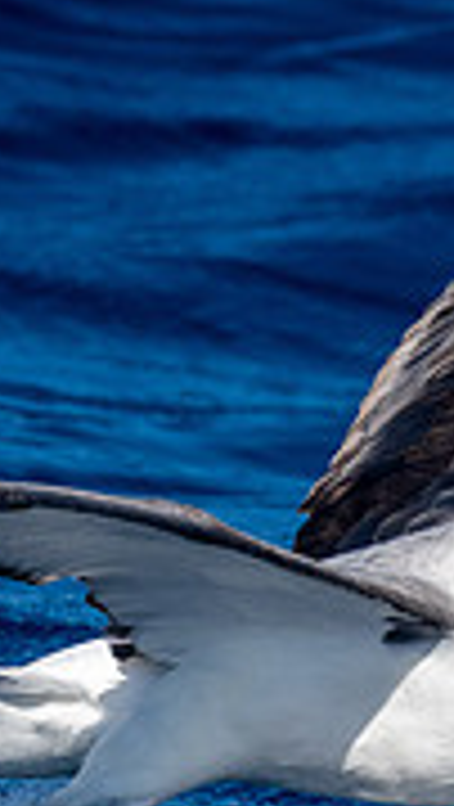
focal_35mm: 2312
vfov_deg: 0.9
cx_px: -66
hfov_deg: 0.5
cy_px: 427
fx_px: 49364
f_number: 6.3
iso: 320
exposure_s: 1/2500
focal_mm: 500
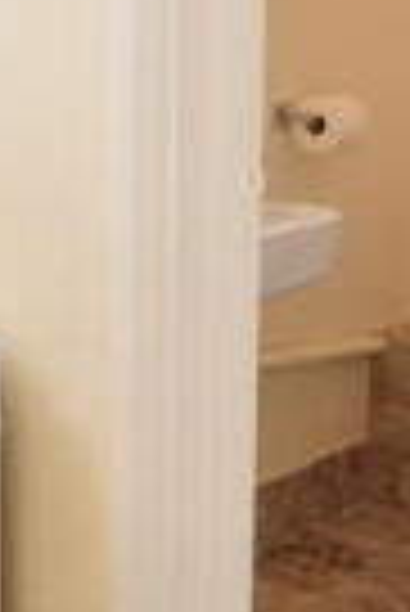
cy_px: 155
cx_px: 124
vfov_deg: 25.2
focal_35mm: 79
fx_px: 1353
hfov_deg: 17.2
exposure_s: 1/160
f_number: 6.3
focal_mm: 11
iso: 400
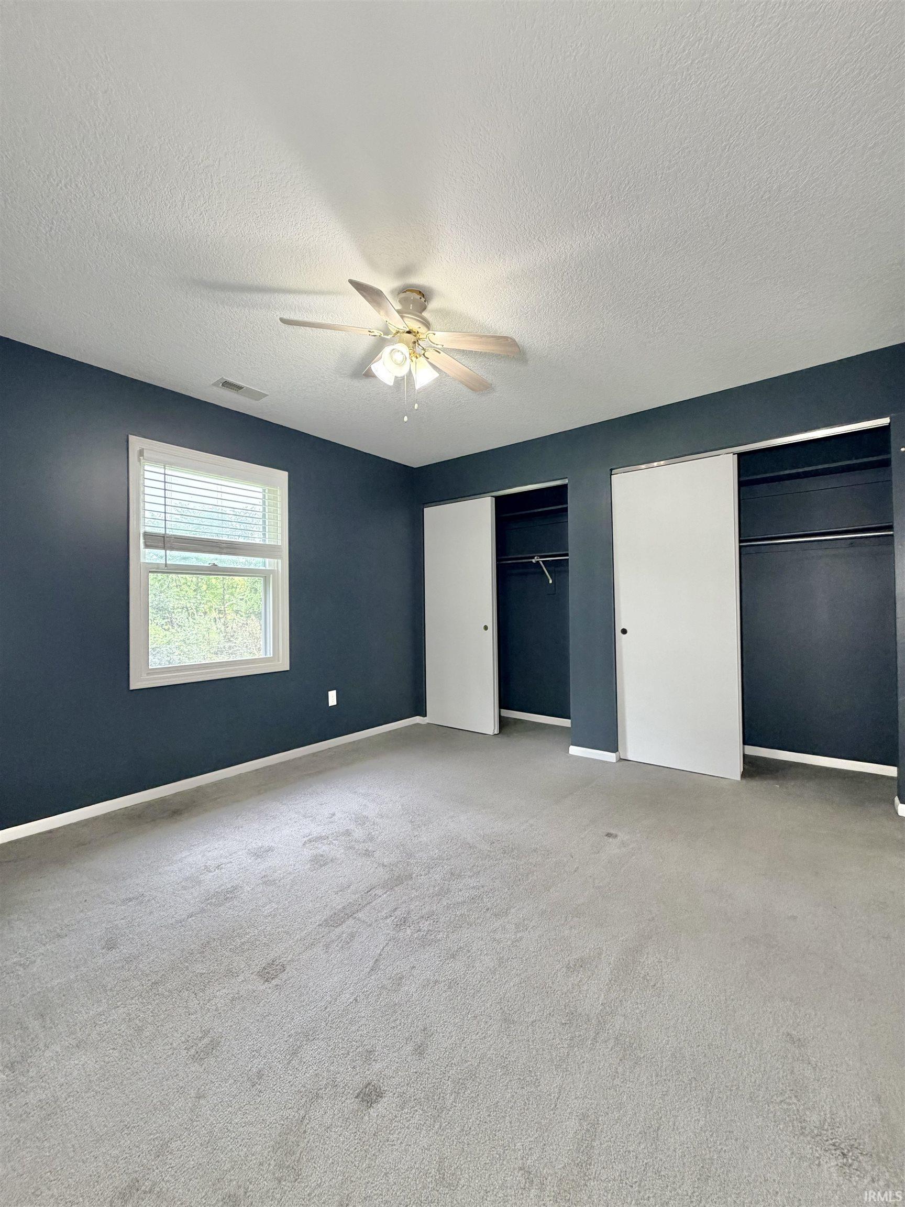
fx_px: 488
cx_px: 452
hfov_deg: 85.7
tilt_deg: -0.4
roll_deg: +0.4
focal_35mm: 14
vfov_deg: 102.1
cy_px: 604
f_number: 2.2
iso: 250
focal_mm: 2.22
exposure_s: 1/120
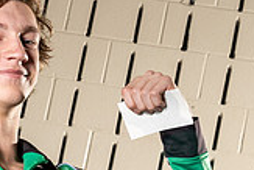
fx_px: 1257
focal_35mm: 178
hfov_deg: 11.4
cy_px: 172
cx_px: -9
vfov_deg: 7.7
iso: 800
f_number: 8
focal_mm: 50
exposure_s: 1/250
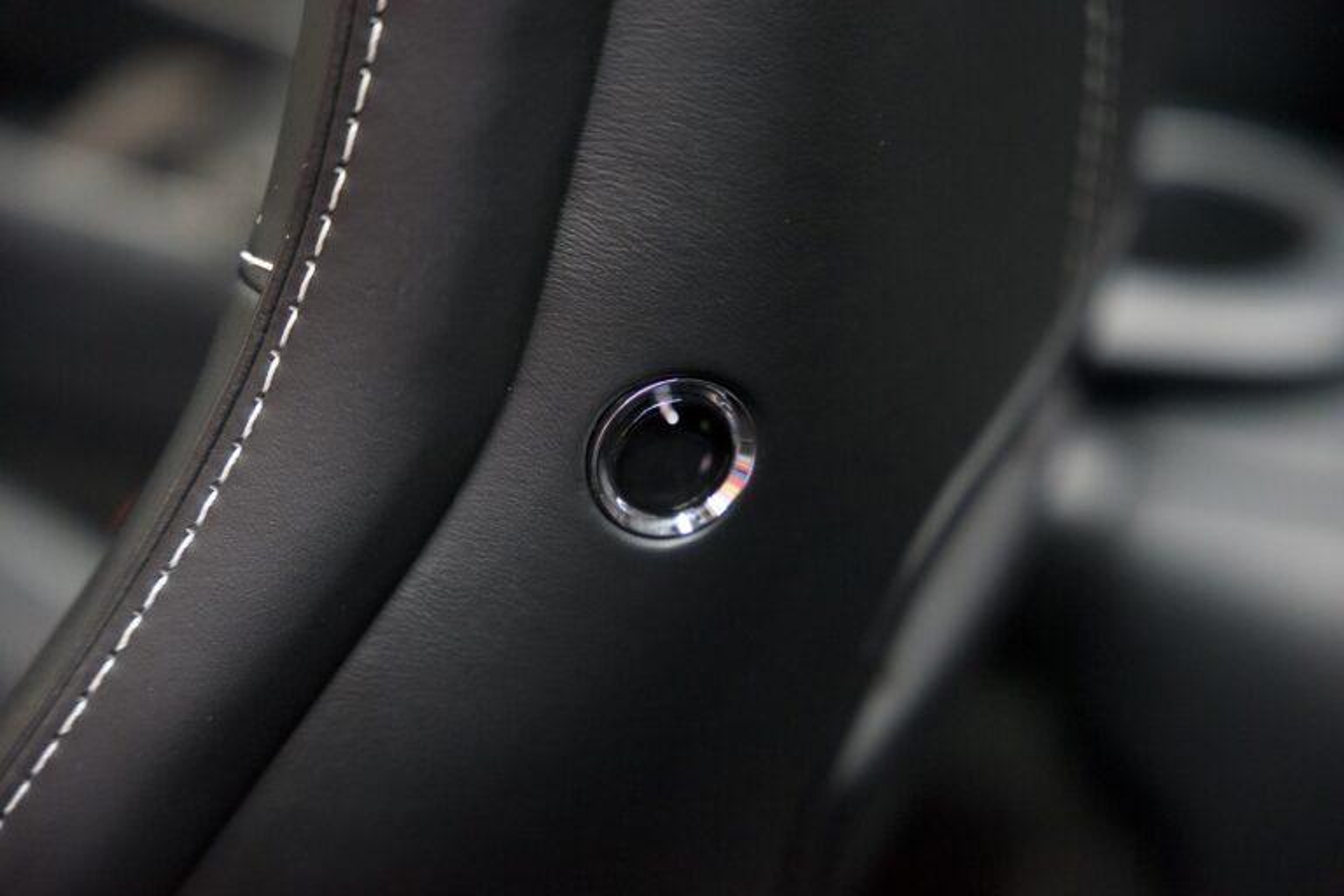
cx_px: 672
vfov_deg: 19.5
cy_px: 448
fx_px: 2613
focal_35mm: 70
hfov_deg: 28.8
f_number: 2.8
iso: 4000
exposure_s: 1/80
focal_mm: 70
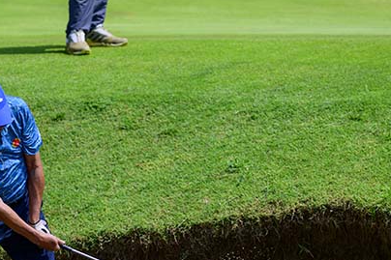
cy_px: 213
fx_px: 2323
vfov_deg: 6.4
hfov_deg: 9.6
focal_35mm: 214
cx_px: 143
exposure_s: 1/3200
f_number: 2.8
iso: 125
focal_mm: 90
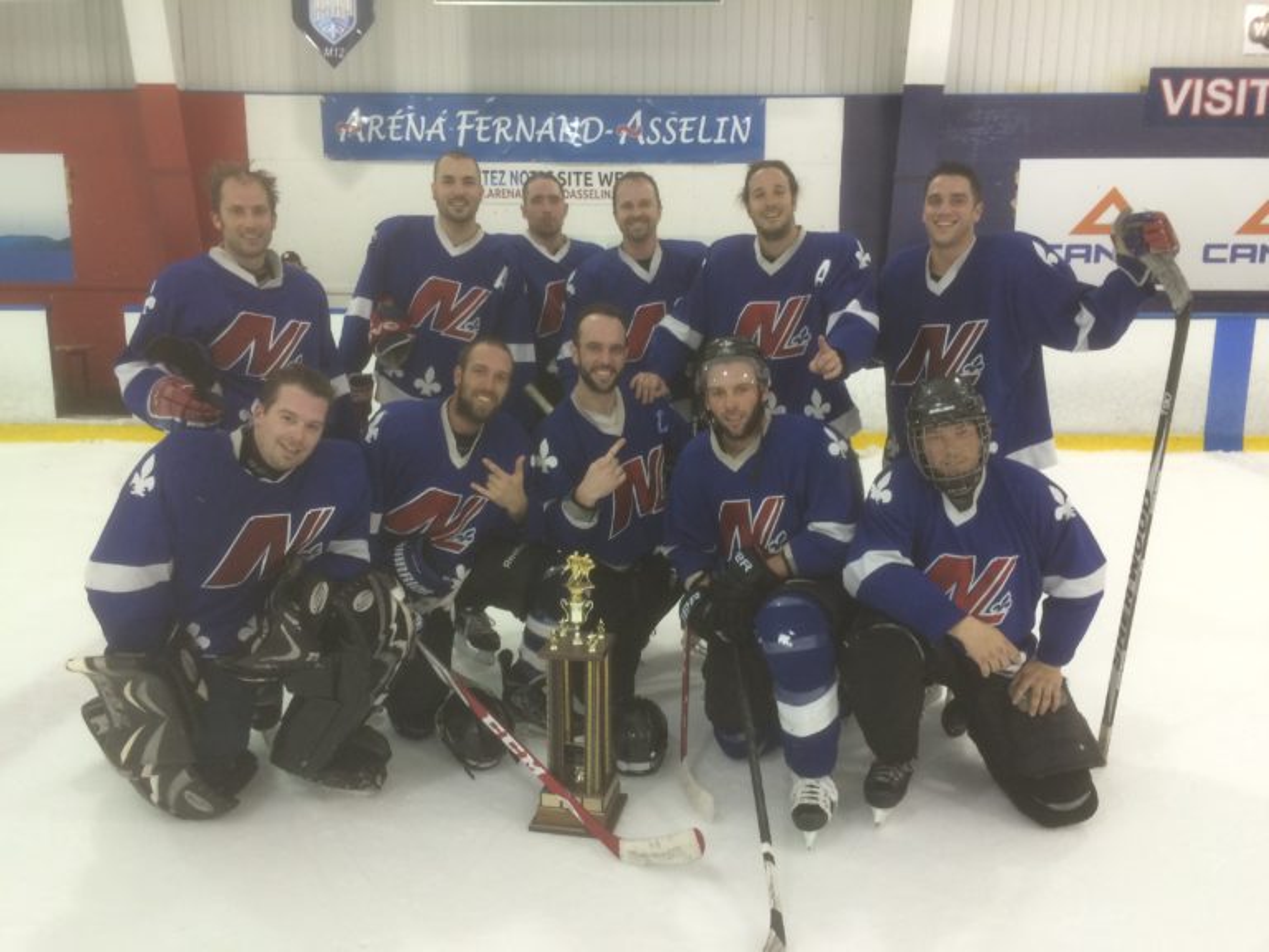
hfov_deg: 61.7
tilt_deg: -13.1
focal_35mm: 29
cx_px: 634
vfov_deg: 48.2
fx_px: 1063
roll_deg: -0.7
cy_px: 476
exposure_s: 1/30
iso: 80
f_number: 2.2
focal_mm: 4.15
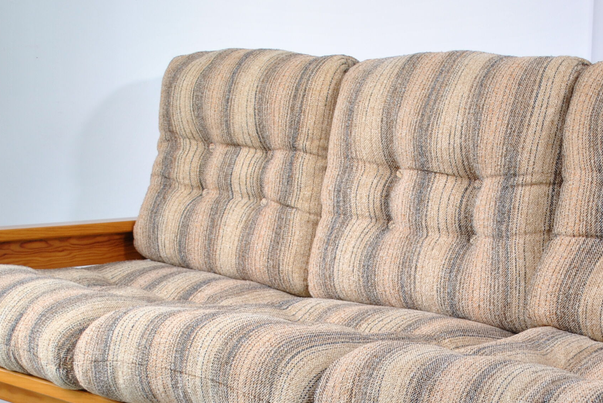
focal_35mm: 82
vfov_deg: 16.3
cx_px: 427
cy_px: 410
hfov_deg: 24.5
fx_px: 1375
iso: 200
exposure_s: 1/40
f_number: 4.5
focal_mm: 24
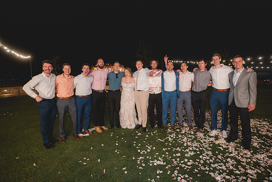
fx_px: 136
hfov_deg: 90.0
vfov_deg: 67.4
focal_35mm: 18
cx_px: 136
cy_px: 91
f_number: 2.8
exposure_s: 1/80
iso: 3200
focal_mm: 18
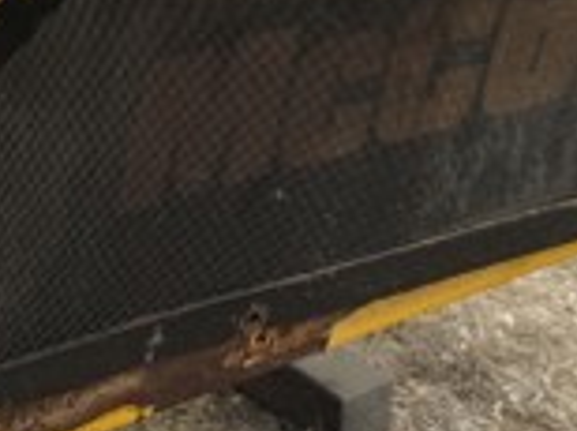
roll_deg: +0.4
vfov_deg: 11.5
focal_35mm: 125
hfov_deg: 15.2
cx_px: -112
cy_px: -131
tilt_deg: -19.1
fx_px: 2080
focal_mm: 6.76
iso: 80
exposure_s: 1/2110
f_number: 1.78
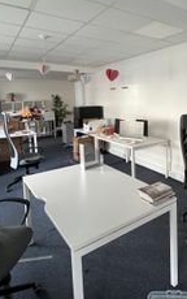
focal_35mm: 24
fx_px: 195
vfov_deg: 74.0
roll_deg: -0.1
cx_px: 161
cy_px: 120
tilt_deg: -4.7
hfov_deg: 47.1
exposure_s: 1/64
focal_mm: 1.57
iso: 250
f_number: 1.8
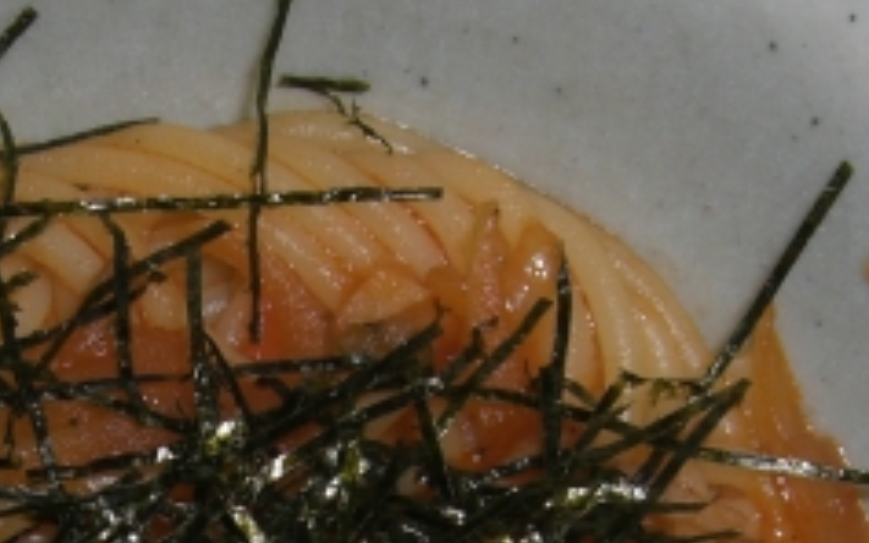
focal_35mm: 109
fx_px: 2581
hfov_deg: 18.9
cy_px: 814
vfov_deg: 11.5
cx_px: 143
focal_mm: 6.2
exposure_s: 1/60
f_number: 4.3
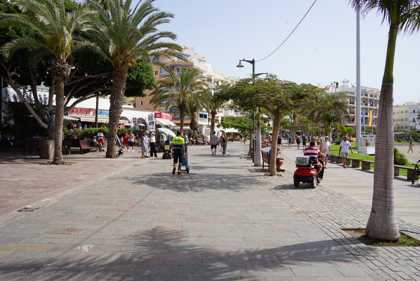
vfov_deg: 46.5
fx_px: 327
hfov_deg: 65.4
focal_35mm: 28
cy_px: 140
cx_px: 210
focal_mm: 28
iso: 100
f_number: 11
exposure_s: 1/125
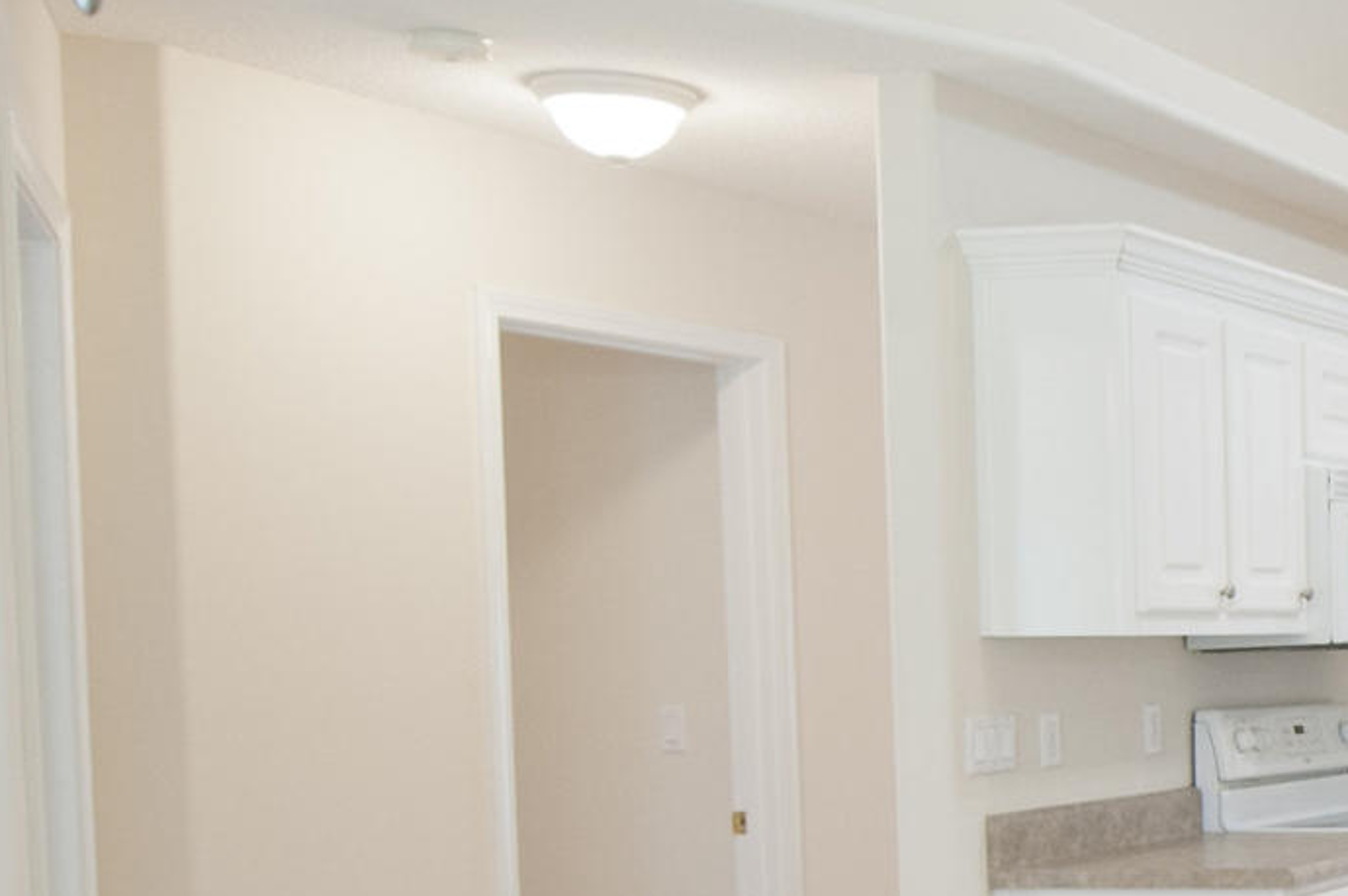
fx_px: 2282
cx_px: 2003
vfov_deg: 22.0
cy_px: 666
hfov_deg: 25.3
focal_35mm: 61
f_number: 2.8
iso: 800
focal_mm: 14
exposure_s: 1/100
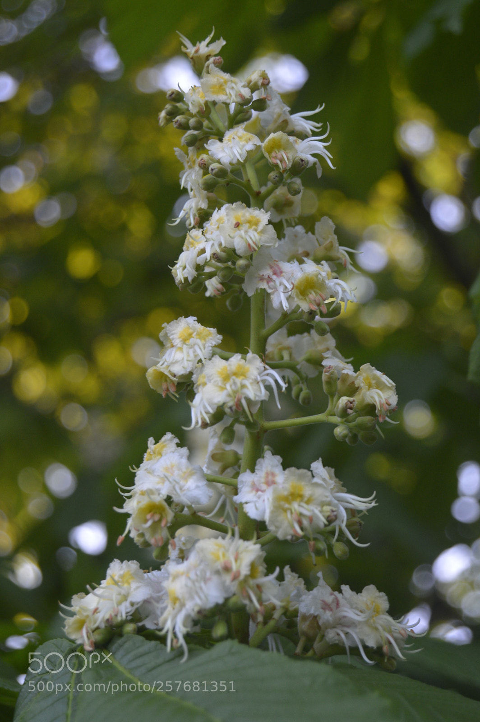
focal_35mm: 82
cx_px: 240
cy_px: 361
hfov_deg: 16.5
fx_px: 1653
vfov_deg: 24.6
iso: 640
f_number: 5.6
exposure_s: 1/60
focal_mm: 55
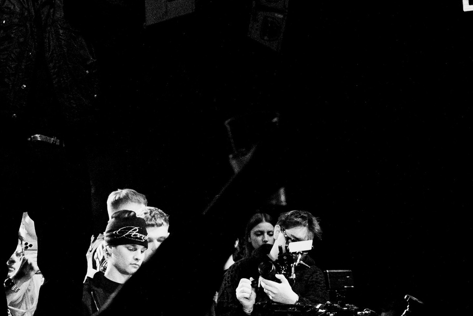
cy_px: 88
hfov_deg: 19.7
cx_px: -15
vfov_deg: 13.7
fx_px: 1314
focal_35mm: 100
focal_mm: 34
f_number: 3.5
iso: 2000
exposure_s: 1/400
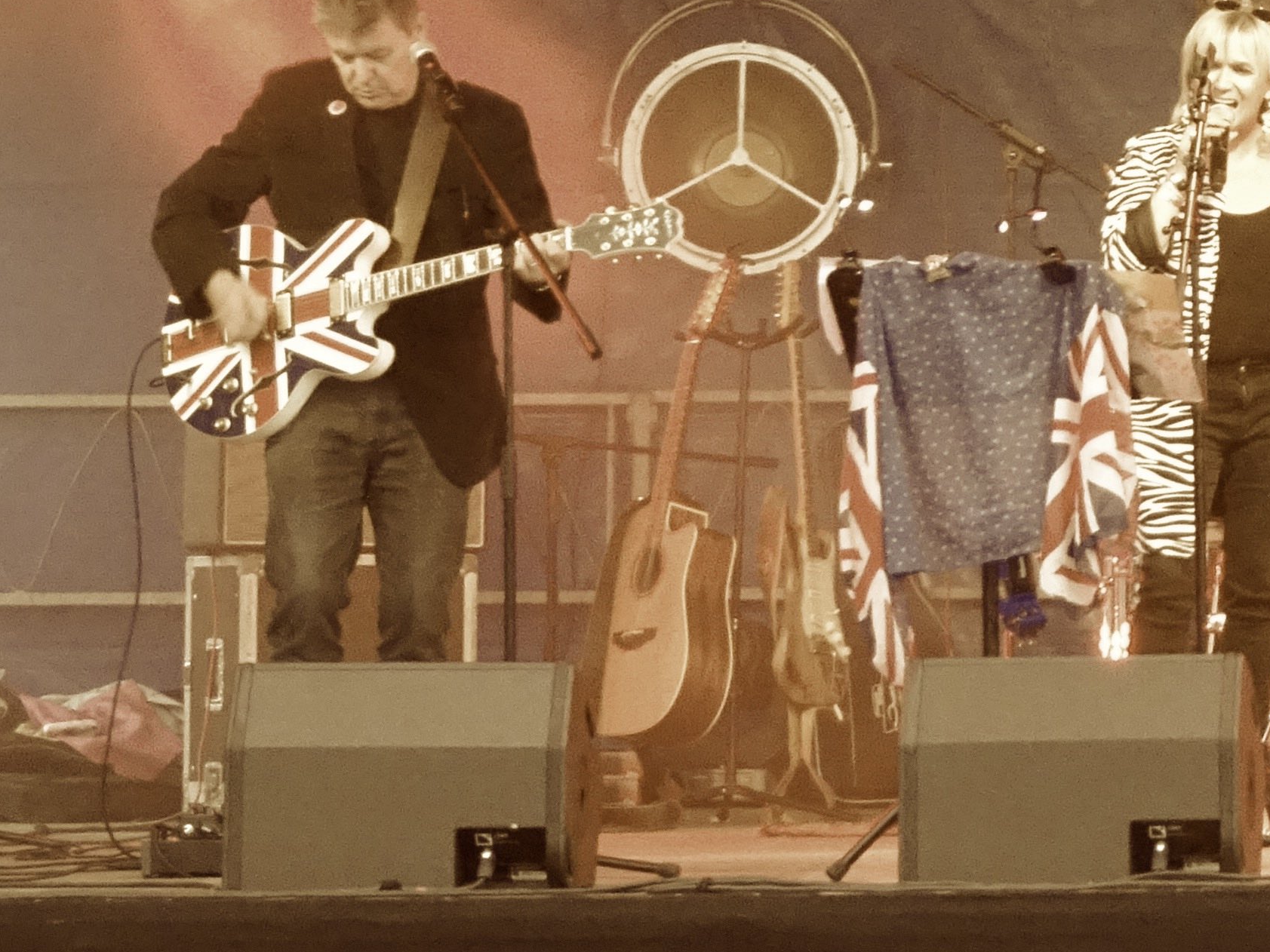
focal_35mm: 192
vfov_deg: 7.7
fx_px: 7044
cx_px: 1677
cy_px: 49
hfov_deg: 10.1
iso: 800
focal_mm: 11.32
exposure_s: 1/30
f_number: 4.5
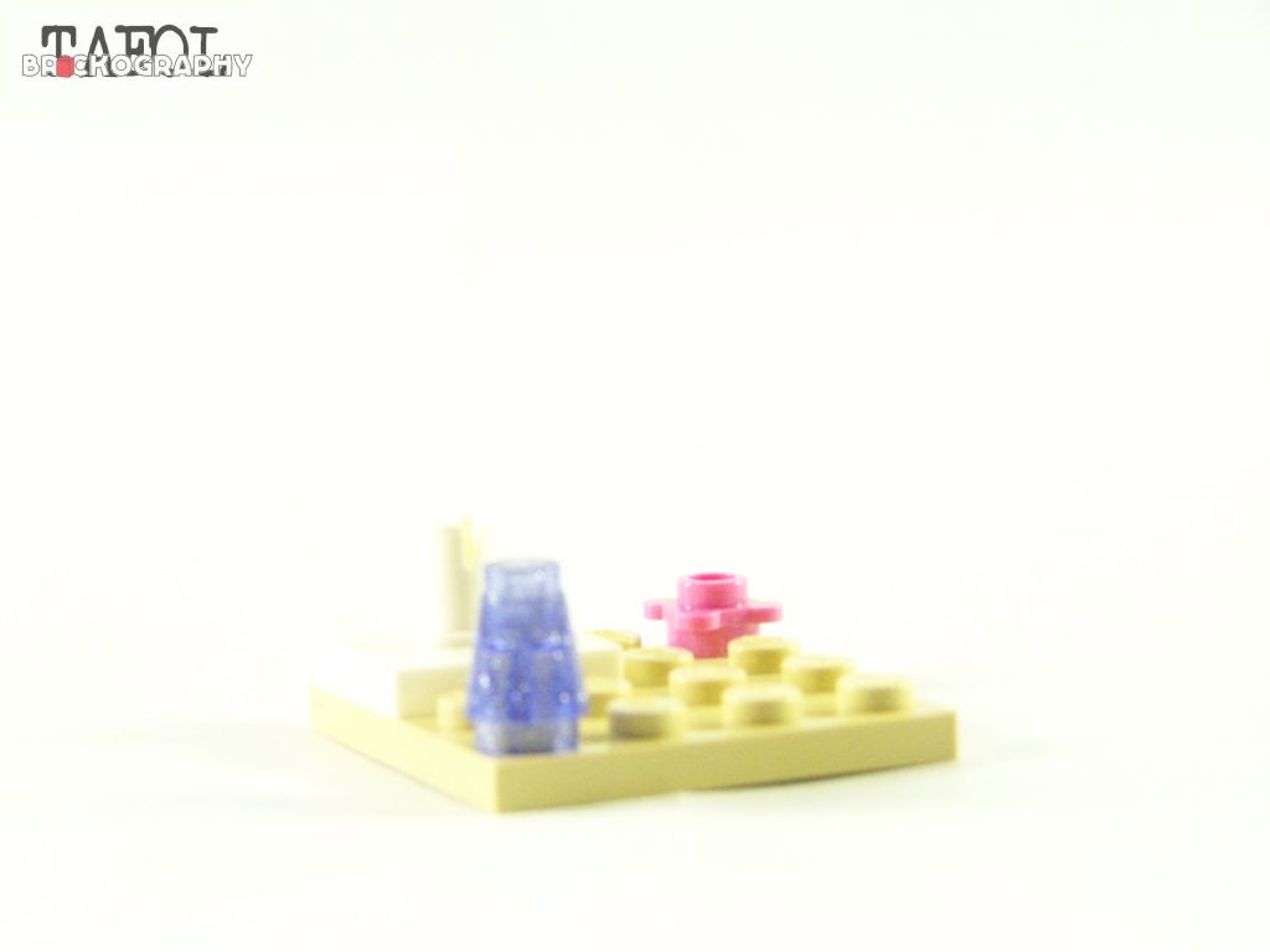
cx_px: 635
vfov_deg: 11.6
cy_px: 476
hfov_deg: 15.4
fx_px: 4696
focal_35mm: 128
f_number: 3.6
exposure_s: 1/60
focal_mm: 21.2
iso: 400
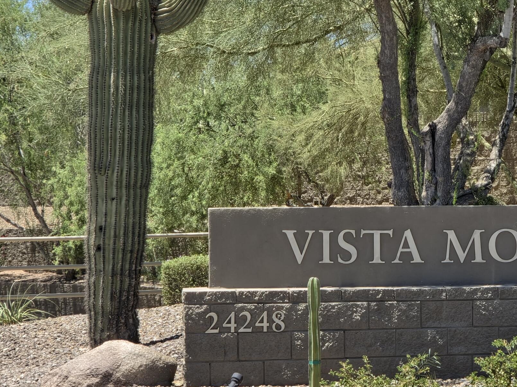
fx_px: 1926
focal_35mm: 129
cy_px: 81
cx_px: 426
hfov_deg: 15.2
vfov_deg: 11.4
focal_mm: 7
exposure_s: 1/525
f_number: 2.4
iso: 25
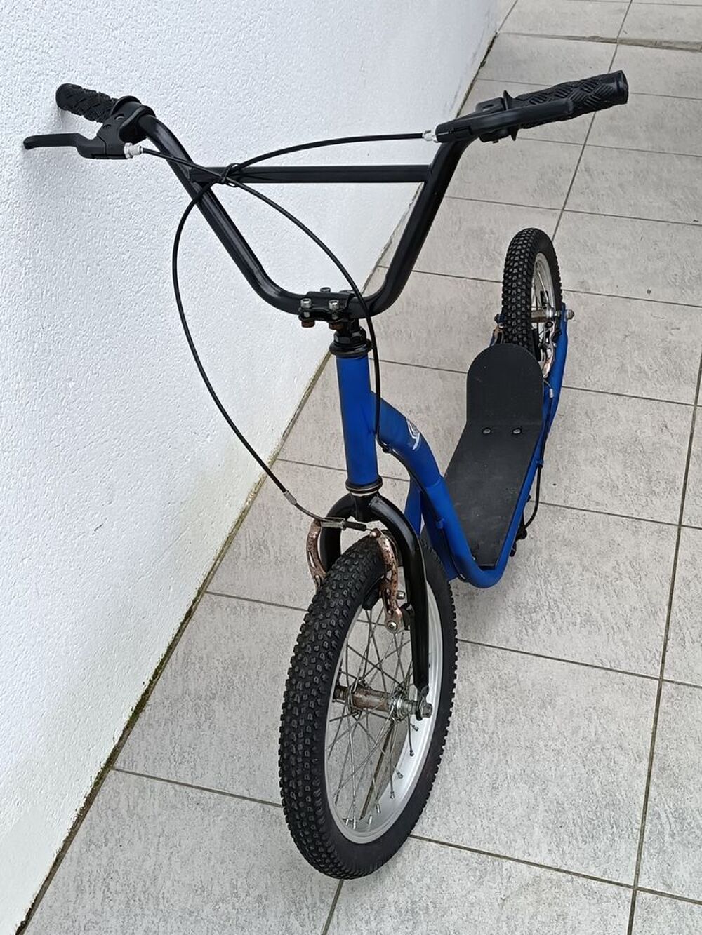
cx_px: 351
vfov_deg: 39.7
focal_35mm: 48
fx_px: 1298
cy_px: 468
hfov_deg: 30.3
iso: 100
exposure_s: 1/139
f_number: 1.75
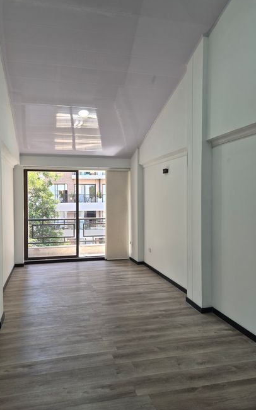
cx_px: 103
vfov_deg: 72.6
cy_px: 203
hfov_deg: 49.0
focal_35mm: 25
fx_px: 279
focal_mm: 5.4
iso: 64
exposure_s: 1/120
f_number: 1.8
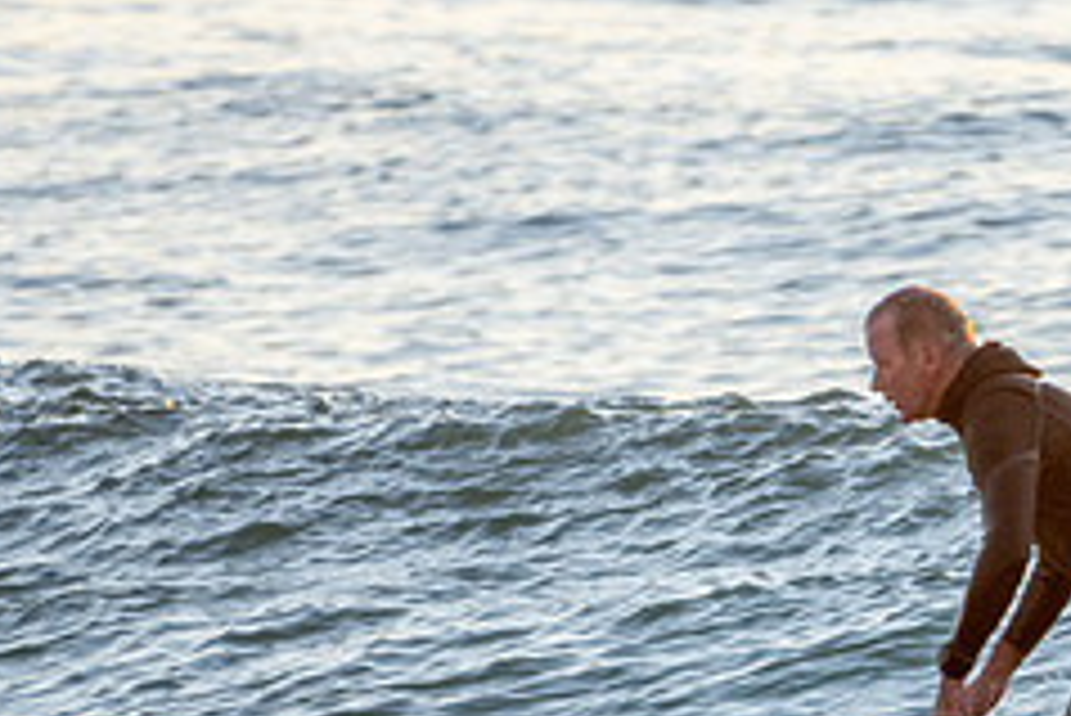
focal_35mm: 1825
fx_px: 54325
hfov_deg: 1.1
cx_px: 1030
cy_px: 750
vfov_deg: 0.8
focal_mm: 500
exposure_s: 1/500
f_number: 5.6
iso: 320
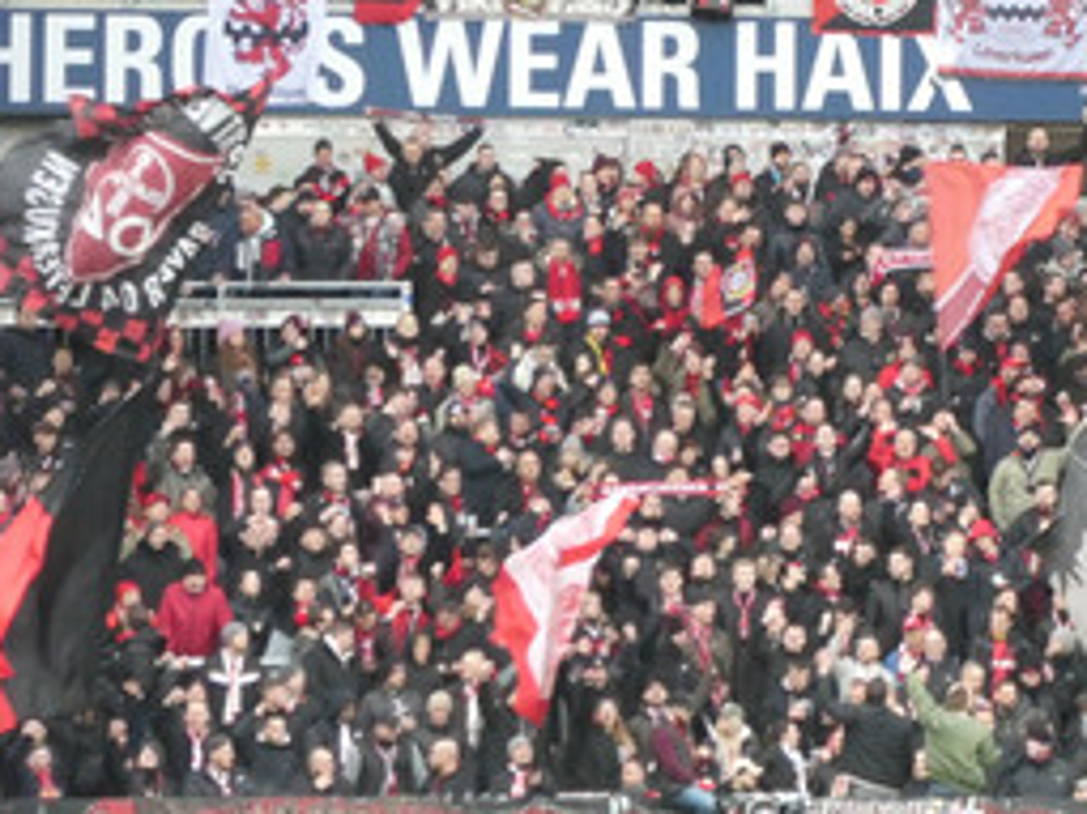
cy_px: 47
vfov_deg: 4.4
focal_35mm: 339
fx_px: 10640
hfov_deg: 5.8
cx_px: 1074
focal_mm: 24.2
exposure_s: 1/80
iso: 640
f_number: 5.3
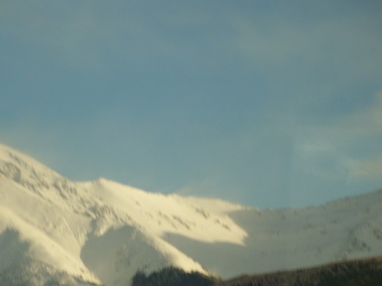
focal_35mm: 292
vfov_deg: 5.1
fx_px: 3220
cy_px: 170
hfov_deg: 6.8
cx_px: 94
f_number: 4.5
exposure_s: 1/228
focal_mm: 39
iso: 50
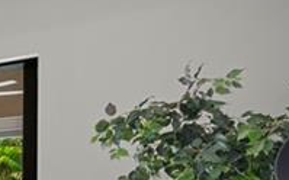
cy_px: 202
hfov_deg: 16.0
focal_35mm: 63
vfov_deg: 19.6
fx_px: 496
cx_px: -379
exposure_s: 1/5
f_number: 9
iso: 100
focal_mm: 12
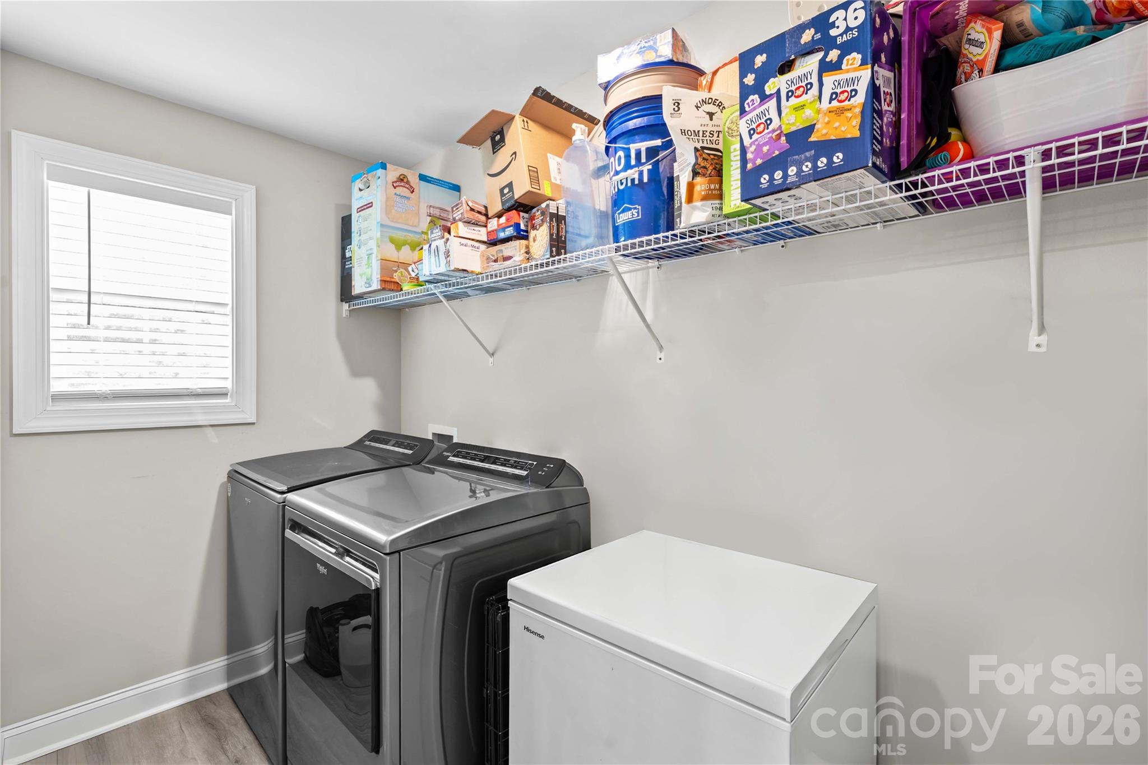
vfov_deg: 73.7
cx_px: 574
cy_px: 382
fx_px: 510
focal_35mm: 16
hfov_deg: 96.7
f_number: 8
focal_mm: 16
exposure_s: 2
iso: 100
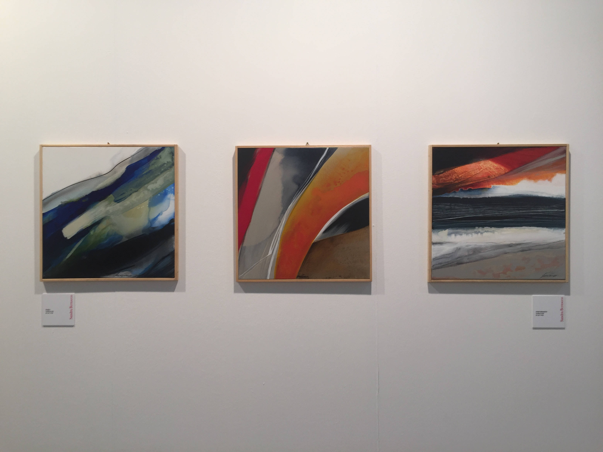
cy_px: 226
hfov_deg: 61.7
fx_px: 505
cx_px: 302
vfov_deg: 48.2
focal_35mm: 29
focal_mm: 4.15
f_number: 2.2
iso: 40
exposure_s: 1/50
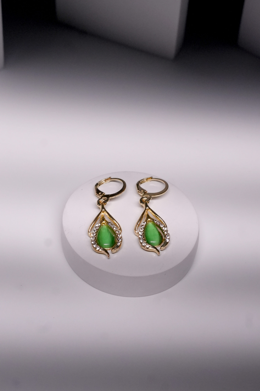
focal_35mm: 52
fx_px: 563
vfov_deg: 38.2
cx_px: 130
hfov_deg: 26.0
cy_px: 196
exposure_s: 1/100
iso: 3200
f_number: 7.1
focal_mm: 35
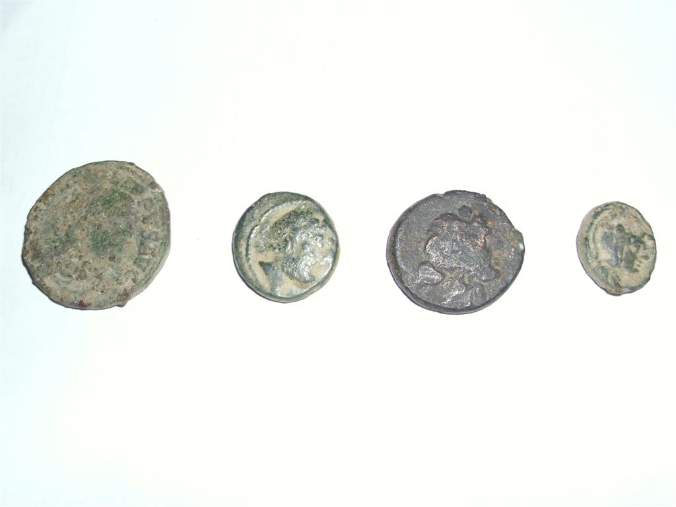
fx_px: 683
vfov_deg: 40.7
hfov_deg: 52.6
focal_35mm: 35
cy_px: 254
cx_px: 338
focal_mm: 6.2
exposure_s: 1/60
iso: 100
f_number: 4.3
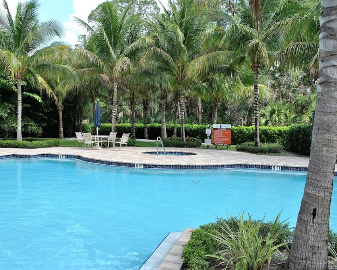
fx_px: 339
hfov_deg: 52.5
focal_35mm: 34
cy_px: 136
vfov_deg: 43.4
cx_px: 137
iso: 100
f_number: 7.1
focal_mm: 20
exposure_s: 1/200
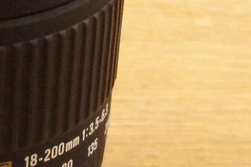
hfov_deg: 11.1
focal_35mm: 179
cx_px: -89
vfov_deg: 7.6
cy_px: 40
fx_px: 1250
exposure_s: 1/80
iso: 6400
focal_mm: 25
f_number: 14
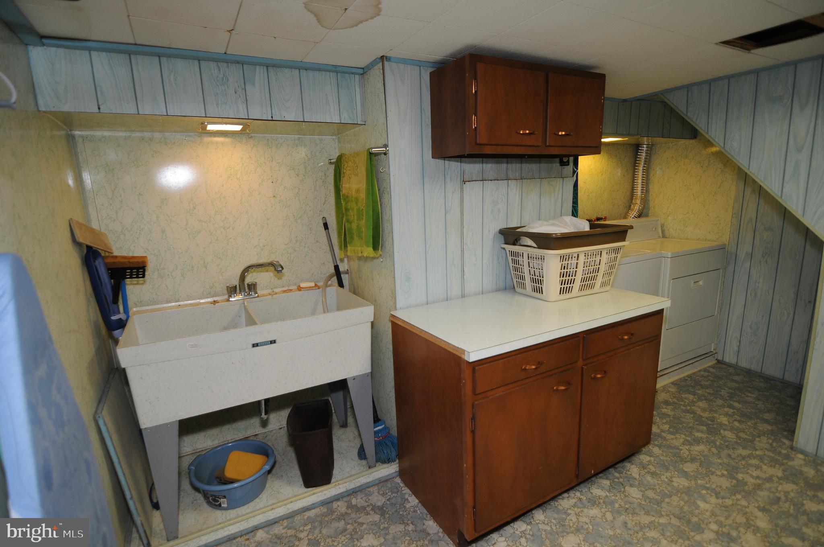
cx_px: 412
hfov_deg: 90.1
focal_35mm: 18
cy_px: 274
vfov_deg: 67.2
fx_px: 411
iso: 200
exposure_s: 1/60
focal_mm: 12
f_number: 2.8
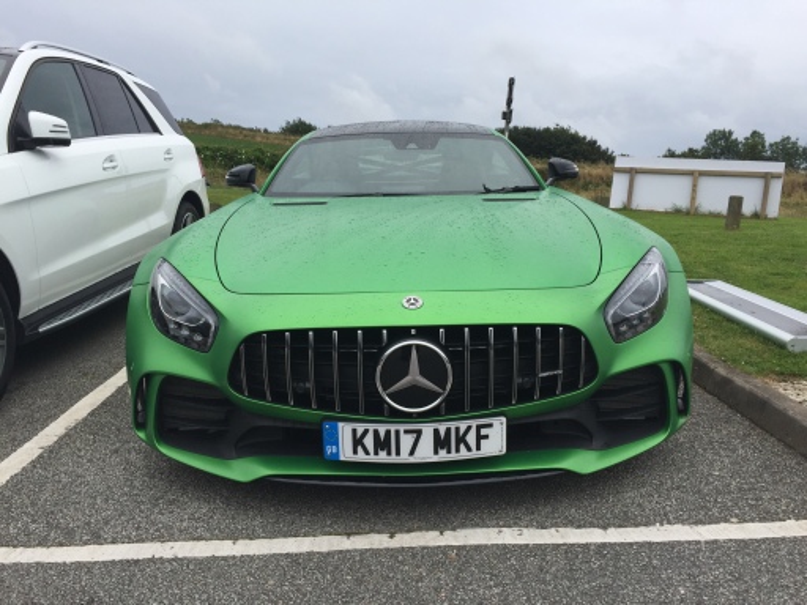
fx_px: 676
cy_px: 302
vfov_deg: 48.2
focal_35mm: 29
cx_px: 404
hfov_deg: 61.7
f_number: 2.2
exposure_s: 1/670
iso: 32
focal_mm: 4.15
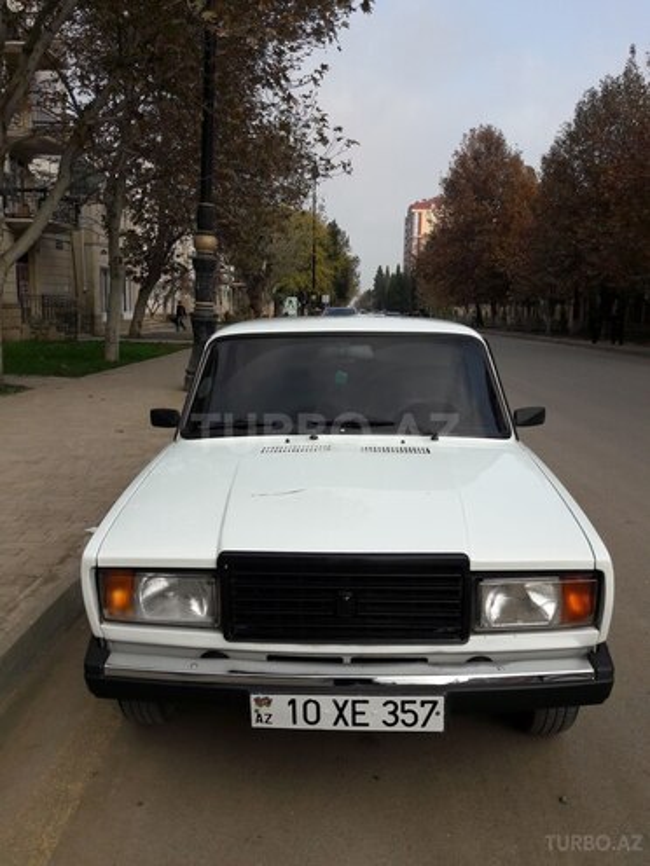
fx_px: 701
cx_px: 325
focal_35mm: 28
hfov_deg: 49.7
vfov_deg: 63.4
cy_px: 433
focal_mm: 3.7
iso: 40
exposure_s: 1/1215
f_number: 1.9
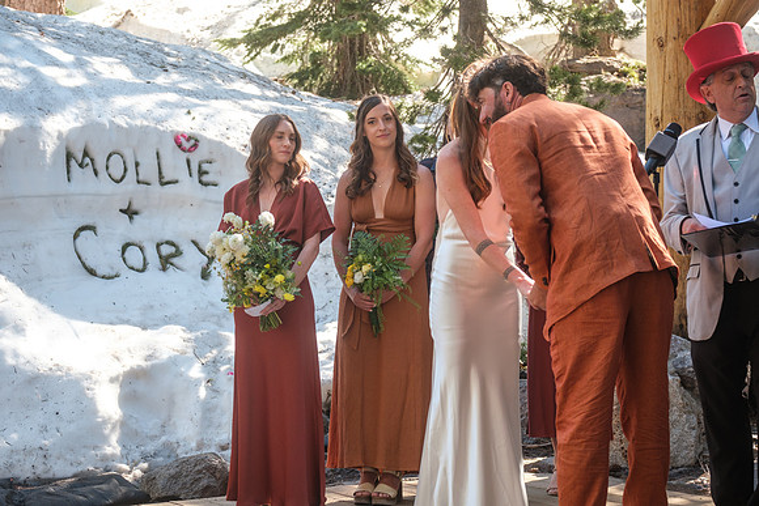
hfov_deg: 27.0
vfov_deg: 18.2
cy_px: 253
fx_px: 1582
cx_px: 380
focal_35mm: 75
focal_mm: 50
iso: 400
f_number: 4
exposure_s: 1/240
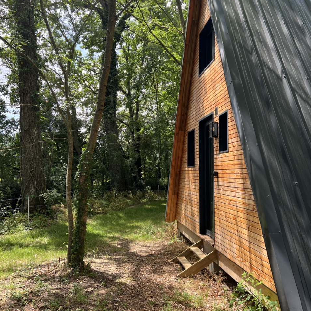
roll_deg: -1.5
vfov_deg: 52.4
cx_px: 156
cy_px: 137
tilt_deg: +8.2
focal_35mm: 31
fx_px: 315
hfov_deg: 52.5
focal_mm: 5.7
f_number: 1.5
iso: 50
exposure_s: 1/775
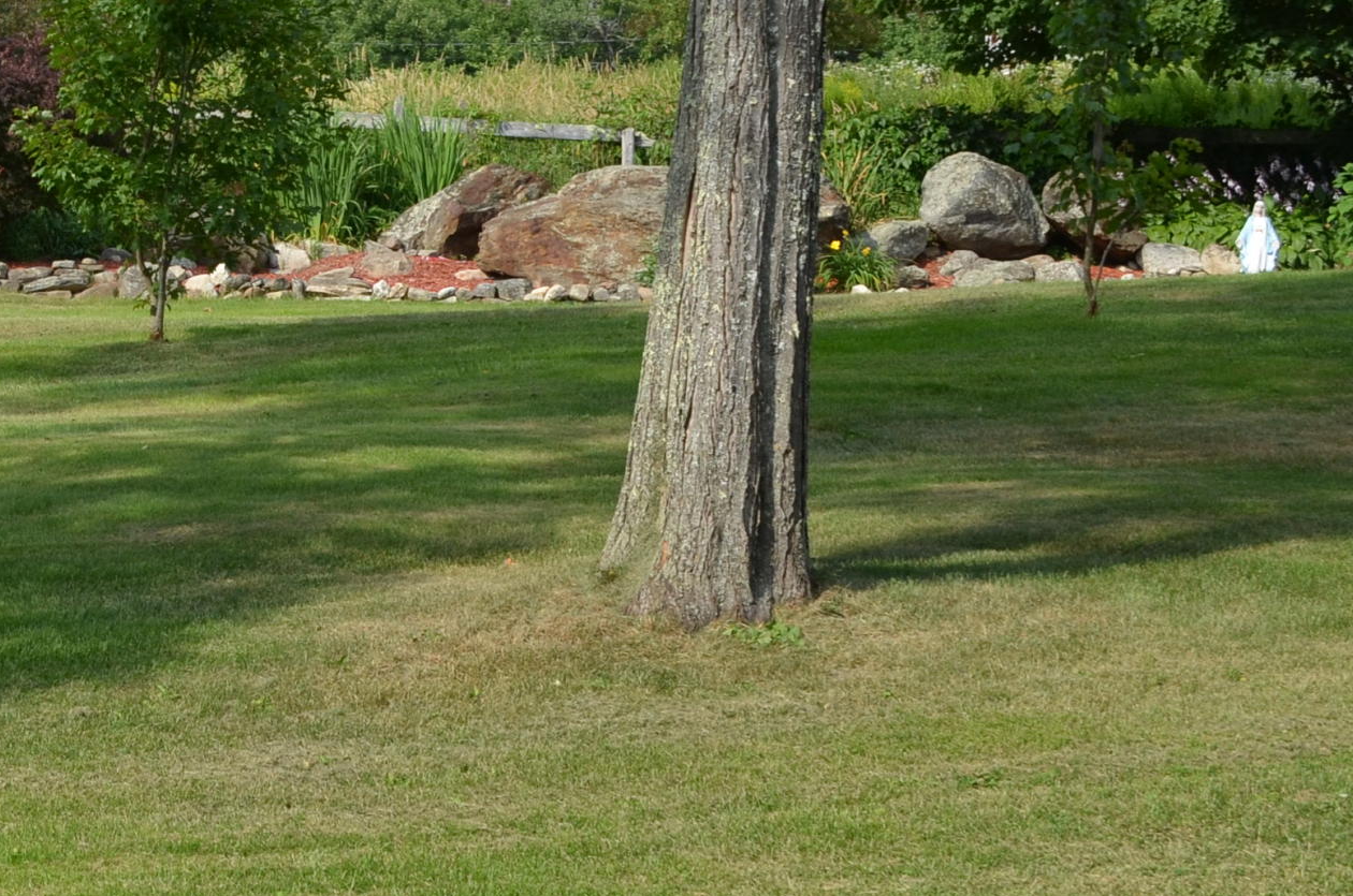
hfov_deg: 19.3
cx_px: -249
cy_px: 225
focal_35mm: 100
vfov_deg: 13.6
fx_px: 3751
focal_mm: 28
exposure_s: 1/250
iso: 200
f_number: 8
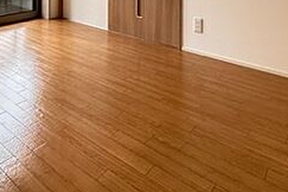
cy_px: -50
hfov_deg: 51.5
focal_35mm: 36
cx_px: 83
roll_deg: -0.6
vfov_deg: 30.2
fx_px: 288
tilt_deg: -0.5
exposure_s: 1/99
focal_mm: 2.22
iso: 250
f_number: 2.2
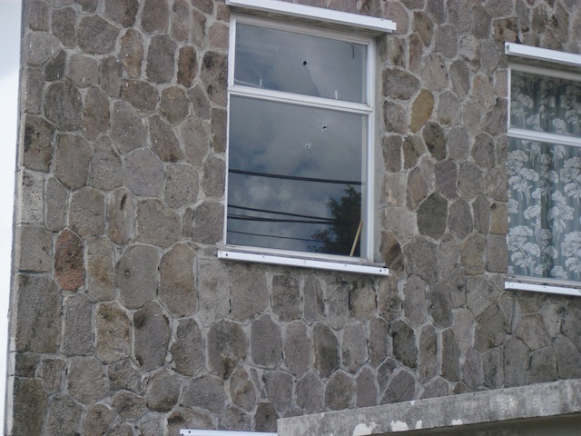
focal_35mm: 107
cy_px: 218
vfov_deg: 13.8
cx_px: 290
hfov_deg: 18.4
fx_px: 1796
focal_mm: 18.9
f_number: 5.6
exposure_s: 1/200
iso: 100
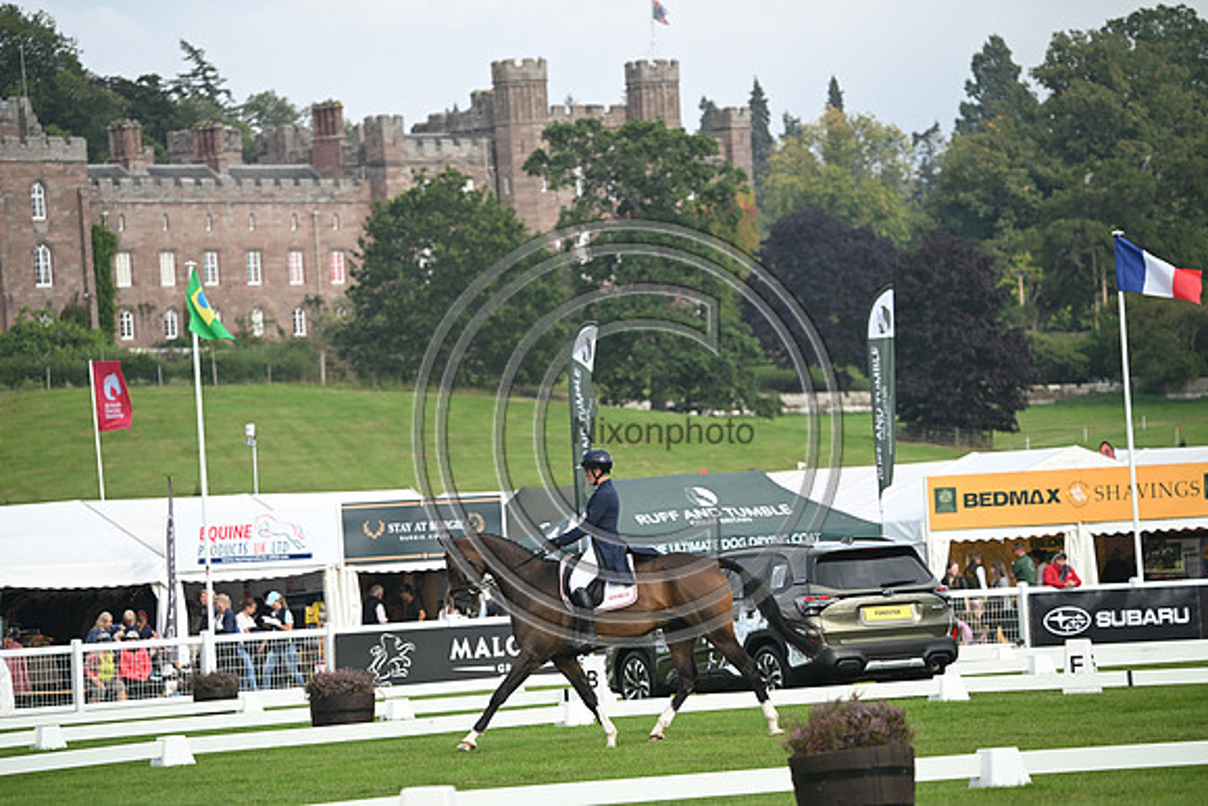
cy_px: 403
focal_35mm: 220
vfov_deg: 6.2
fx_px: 7384
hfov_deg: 9.4
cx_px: 604
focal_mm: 220
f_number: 5
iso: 450
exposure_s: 1/1250
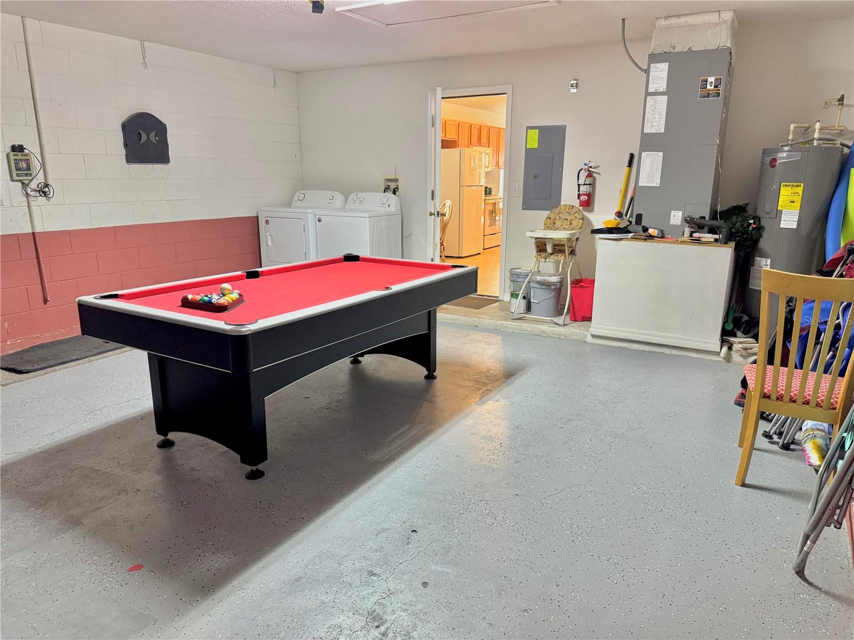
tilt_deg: -14.6
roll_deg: -0.5
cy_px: 320
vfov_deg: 56.8
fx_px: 592
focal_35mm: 24
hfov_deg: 71.6
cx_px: 427
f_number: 1.78
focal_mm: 6.76
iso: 500
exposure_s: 1/60
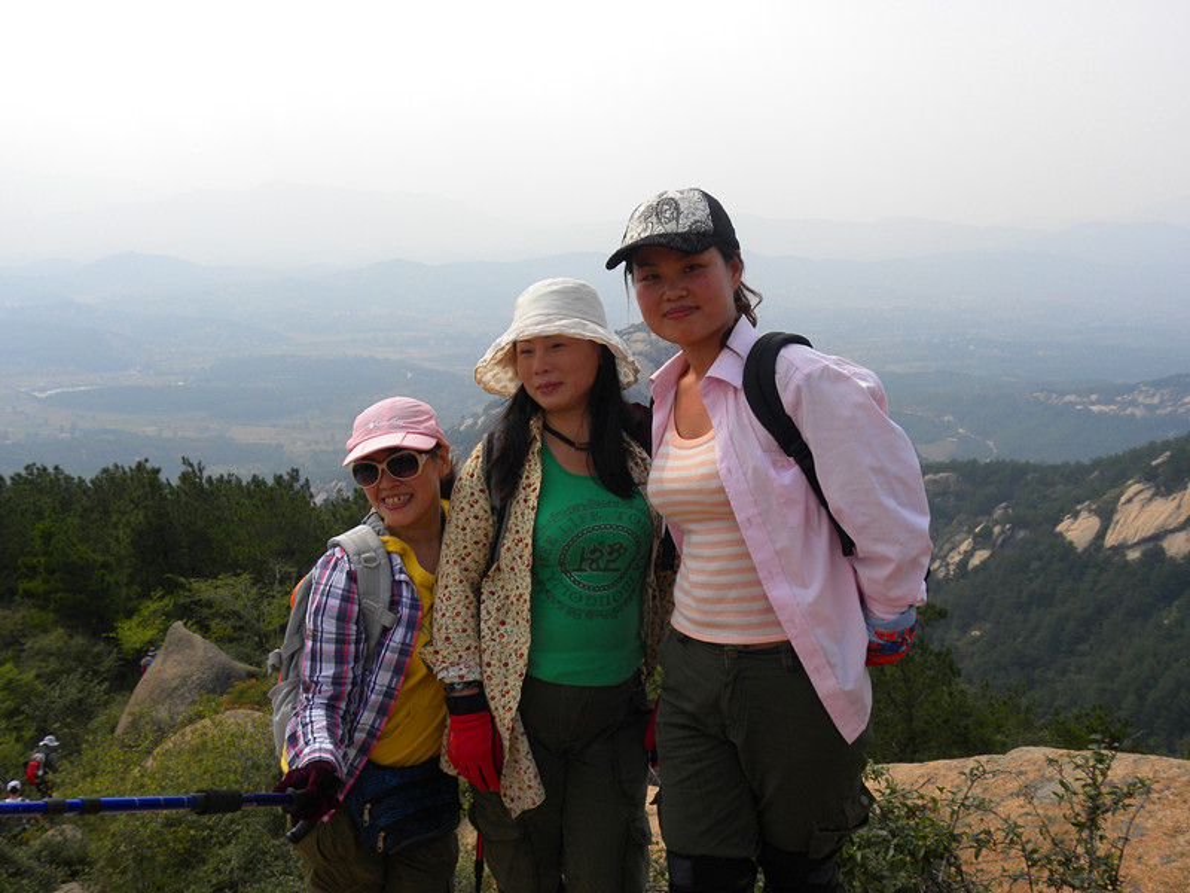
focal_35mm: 33
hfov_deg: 55.4
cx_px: 595
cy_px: 446
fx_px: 1134
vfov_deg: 42.9
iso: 64
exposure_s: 1/423
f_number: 4.5
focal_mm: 5.9
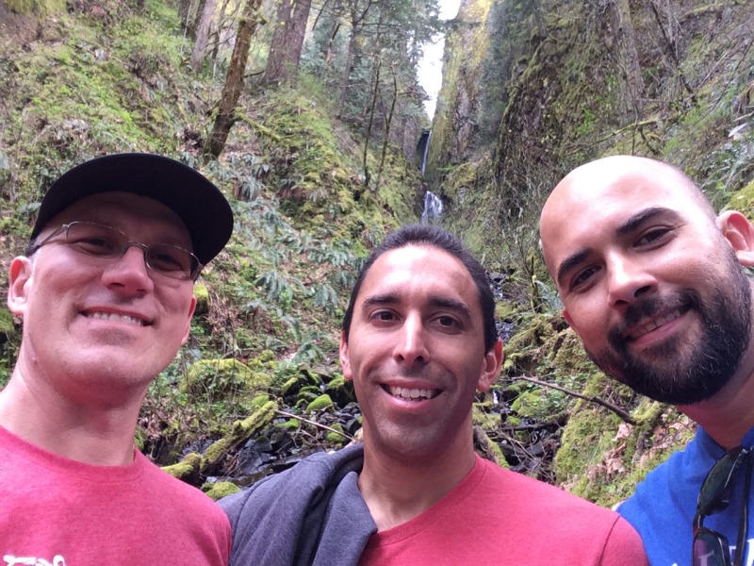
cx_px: 377
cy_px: 283
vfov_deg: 45.4
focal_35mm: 31
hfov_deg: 58.4
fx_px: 675
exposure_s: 1/60
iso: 64
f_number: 2.4
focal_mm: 2.15
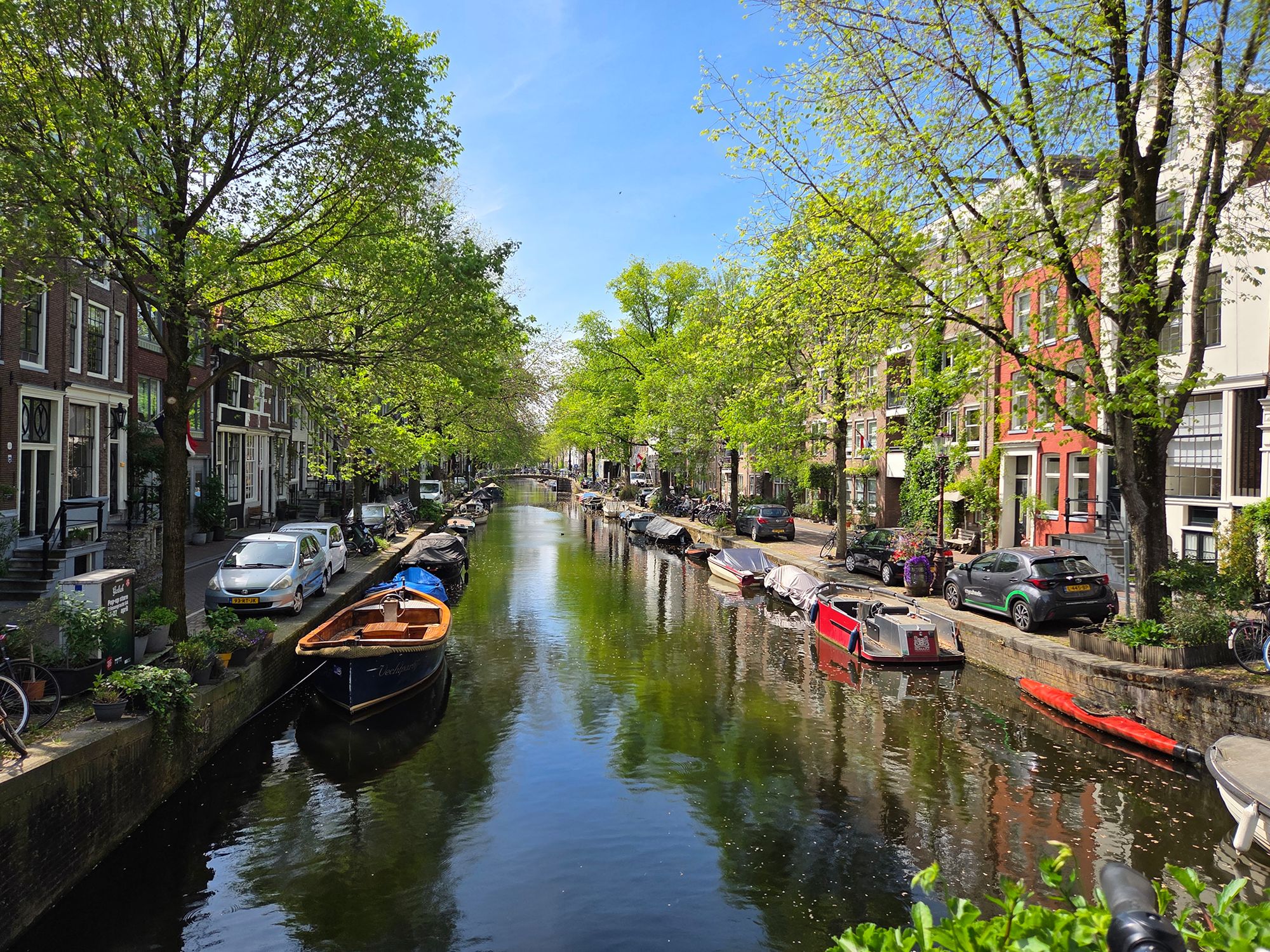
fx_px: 844
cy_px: 476
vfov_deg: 58.9
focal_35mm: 23
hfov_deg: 73.9
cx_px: 635
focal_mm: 5.4
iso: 80
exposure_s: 1/3246
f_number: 1.8
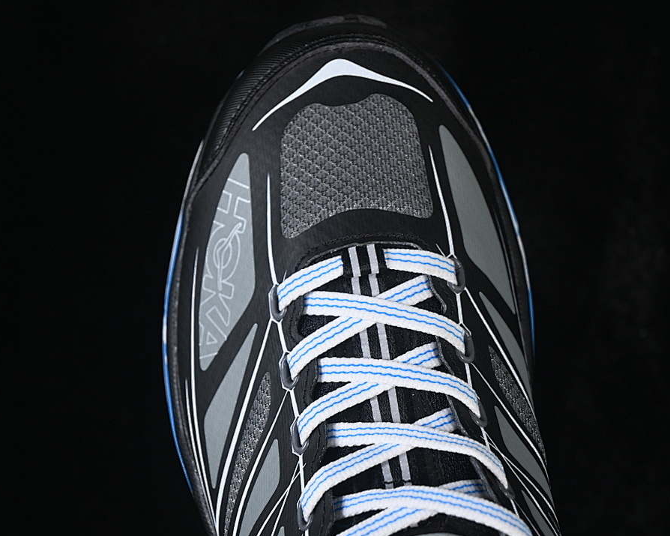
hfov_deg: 22.5
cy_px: 269
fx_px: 1685
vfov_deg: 18.1
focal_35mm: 85
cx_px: 334
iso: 160
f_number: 6.3
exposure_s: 1/60
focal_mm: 50
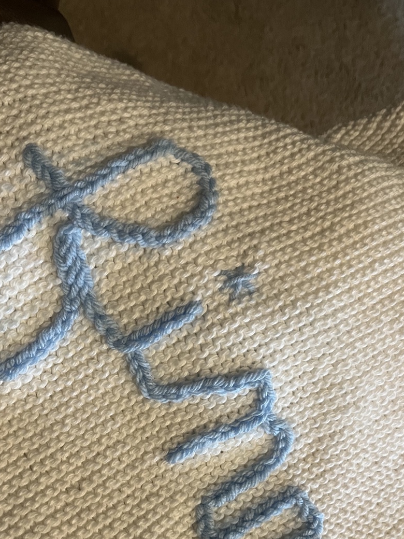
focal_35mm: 39
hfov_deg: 36.6
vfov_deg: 46.2
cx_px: 149
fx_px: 607
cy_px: 403
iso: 320
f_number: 1.6
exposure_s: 1/60
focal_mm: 5.1
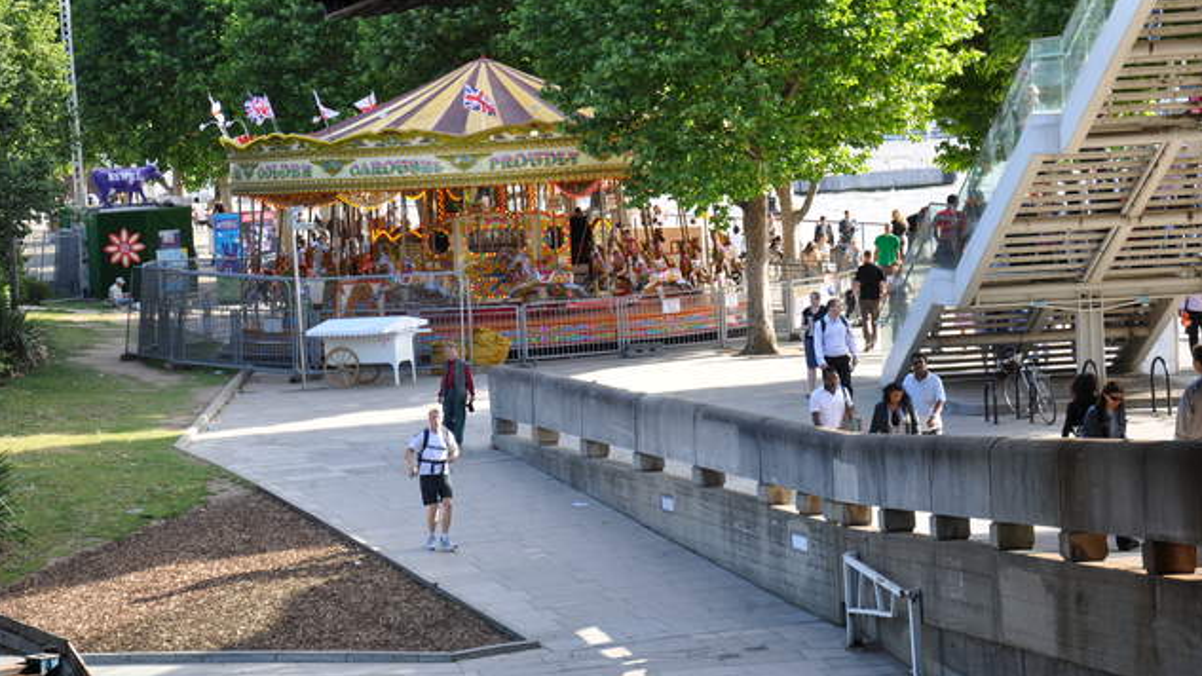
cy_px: 276
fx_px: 3538
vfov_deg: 10.9
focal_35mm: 111
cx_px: 602
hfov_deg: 19.3
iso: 200
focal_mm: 70
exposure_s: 1/125
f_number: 5.6
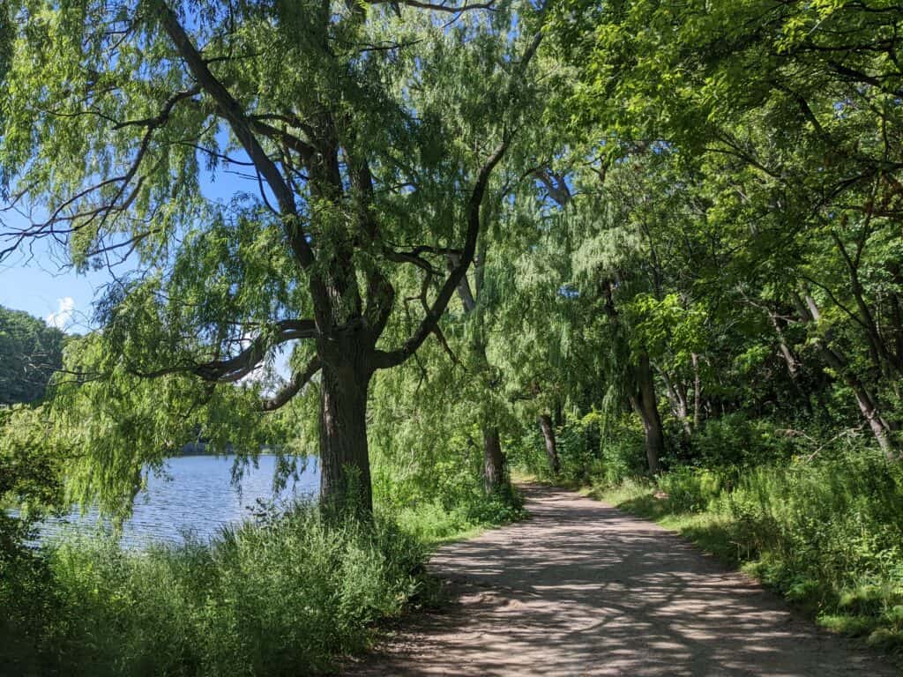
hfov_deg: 65.3
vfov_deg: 51.4
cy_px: 338
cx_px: 452
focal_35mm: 27
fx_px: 704
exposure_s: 1/1462
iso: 48
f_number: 1.73
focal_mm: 4.38
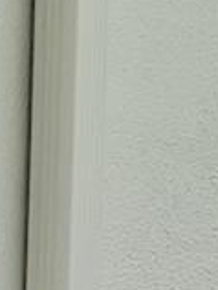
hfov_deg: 6.1
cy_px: 33
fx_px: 1842
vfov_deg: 9.0
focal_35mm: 220
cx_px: 713
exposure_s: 1/2801
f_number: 1.8
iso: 16
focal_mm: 3
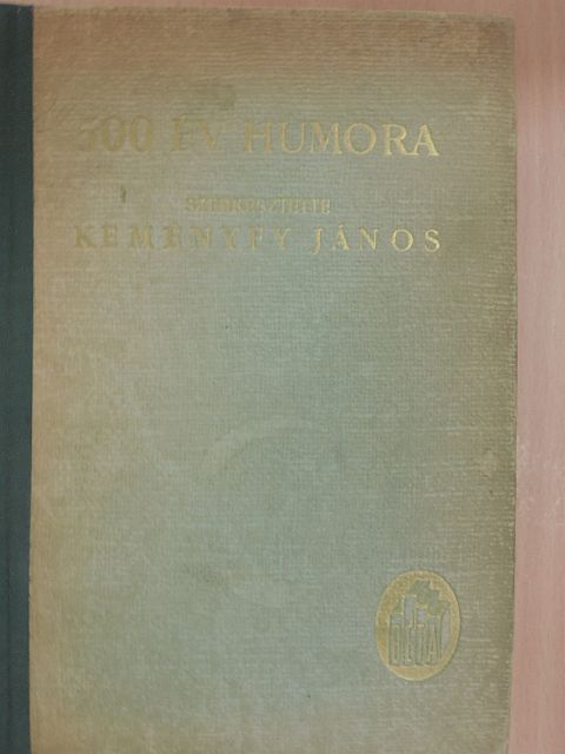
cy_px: 377
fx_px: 1088
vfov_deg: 38.2
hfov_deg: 29.1
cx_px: 282
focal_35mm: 50
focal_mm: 8.9
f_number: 3.6
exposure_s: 1/25
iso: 400
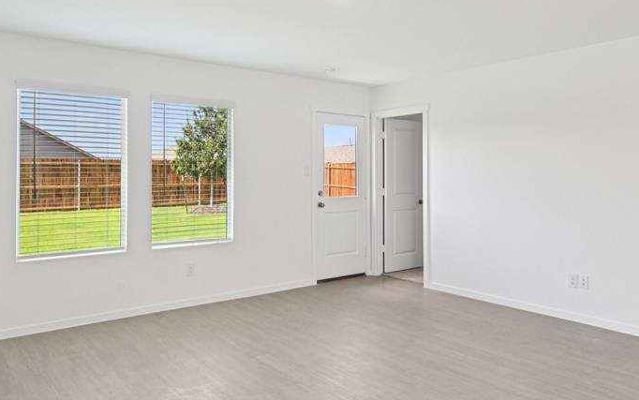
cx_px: 303
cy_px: 173
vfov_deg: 46.3
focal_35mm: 27
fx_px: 466
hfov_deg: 68.8
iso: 400
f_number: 8
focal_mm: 17.5
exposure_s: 1/160
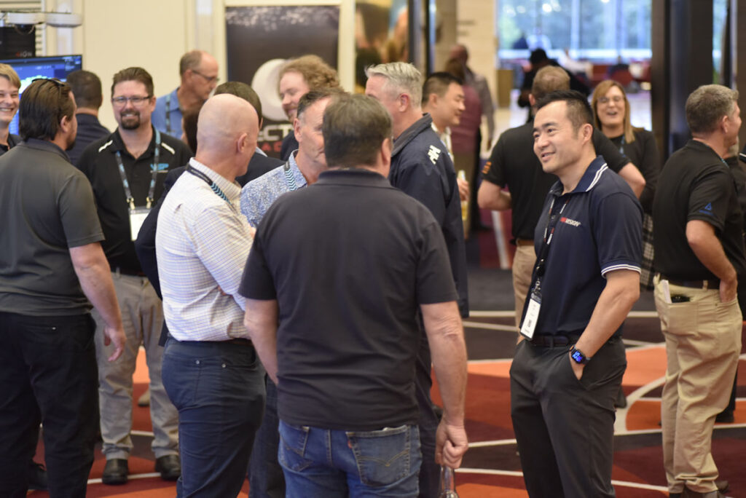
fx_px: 2073
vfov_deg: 13.7
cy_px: 249
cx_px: 373
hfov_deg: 20.4
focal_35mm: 100
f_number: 2.8
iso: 2800
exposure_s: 1/125
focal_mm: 100
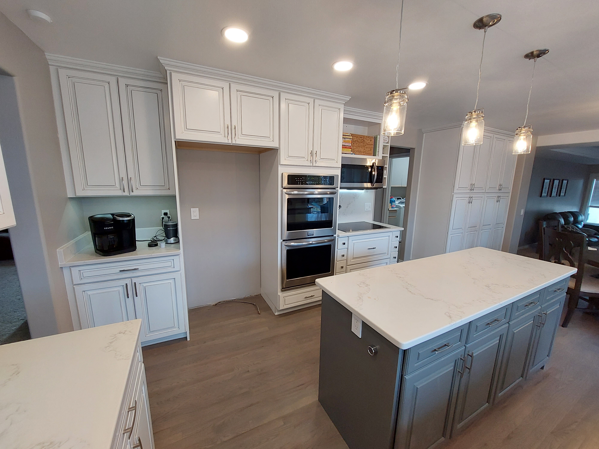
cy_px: 224
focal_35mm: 13
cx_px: 300
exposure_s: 1/60
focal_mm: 1.74
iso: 80
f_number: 2.2
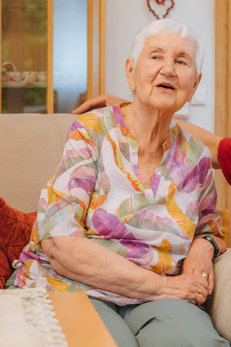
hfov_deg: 13.7
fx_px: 963
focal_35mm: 100
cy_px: 149
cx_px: 155
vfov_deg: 20.4
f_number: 3.5
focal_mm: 48
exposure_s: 1/60
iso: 1000
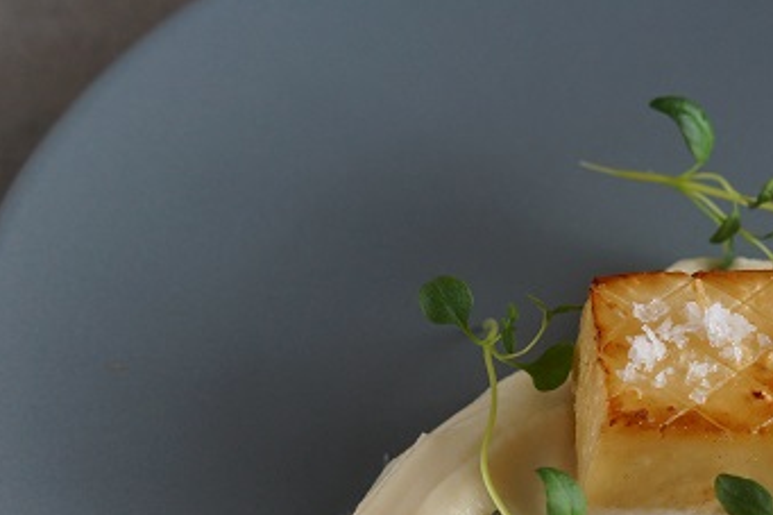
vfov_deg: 7.8
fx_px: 3777
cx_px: 782
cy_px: 378
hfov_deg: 11.6
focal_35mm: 176
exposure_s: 1/80
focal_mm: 50
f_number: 4
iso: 250
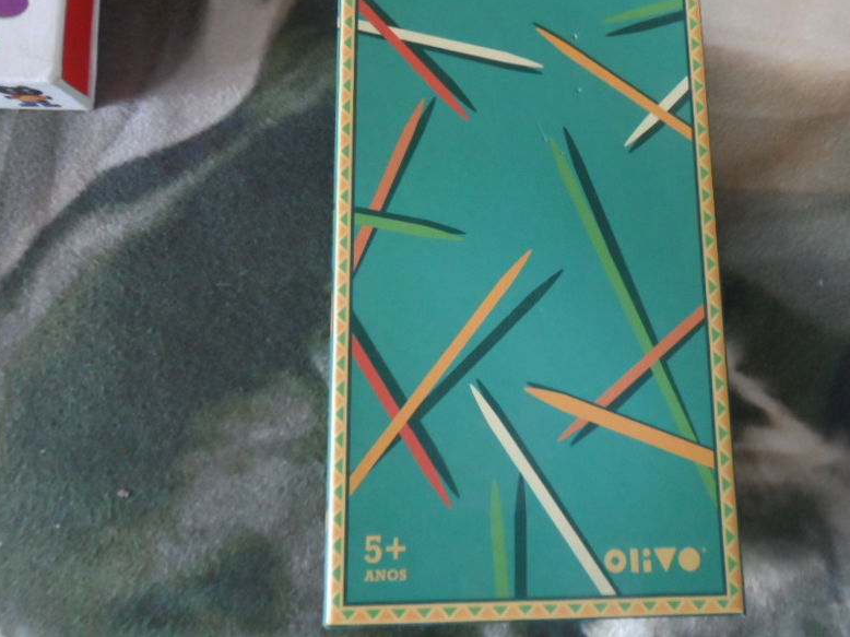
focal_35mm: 36
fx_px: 884
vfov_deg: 39.3
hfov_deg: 51.2
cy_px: 228
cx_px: 487
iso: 400
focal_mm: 4.9
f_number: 3.1
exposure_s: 1/20
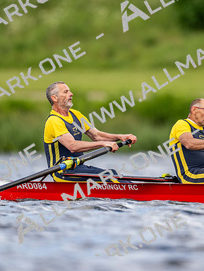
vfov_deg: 2.3
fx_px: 6832
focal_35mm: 870
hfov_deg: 1.7
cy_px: 136
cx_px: 160
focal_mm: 600
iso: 560
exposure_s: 1/2500
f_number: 4
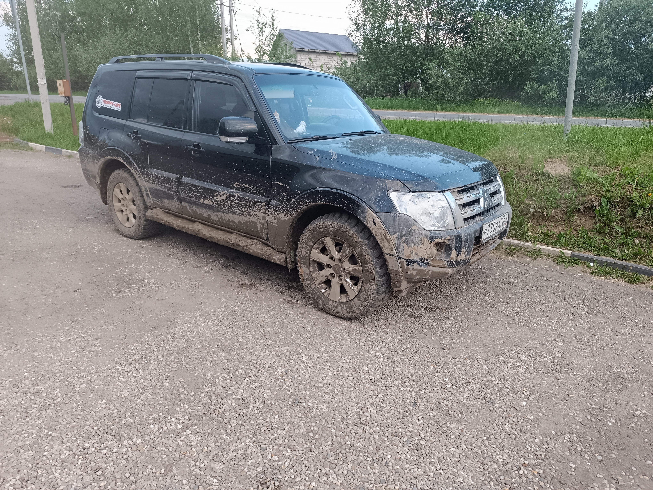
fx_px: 453
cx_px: 326
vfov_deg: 56.8
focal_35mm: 24
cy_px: 245
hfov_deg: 71.6
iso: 253
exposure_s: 1/100
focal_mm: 6.14
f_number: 1.65
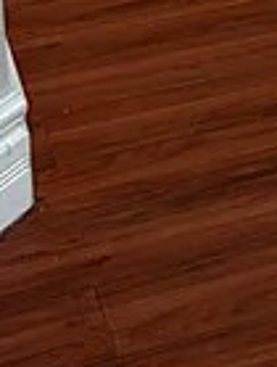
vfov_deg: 8.9
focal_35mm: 191
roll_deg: +0.5
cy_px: -626
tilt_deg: -8.8
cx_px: 802
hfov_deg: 7.1
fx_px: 2029
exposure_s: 1/120
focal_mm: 5.7
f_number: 1.5
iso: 125
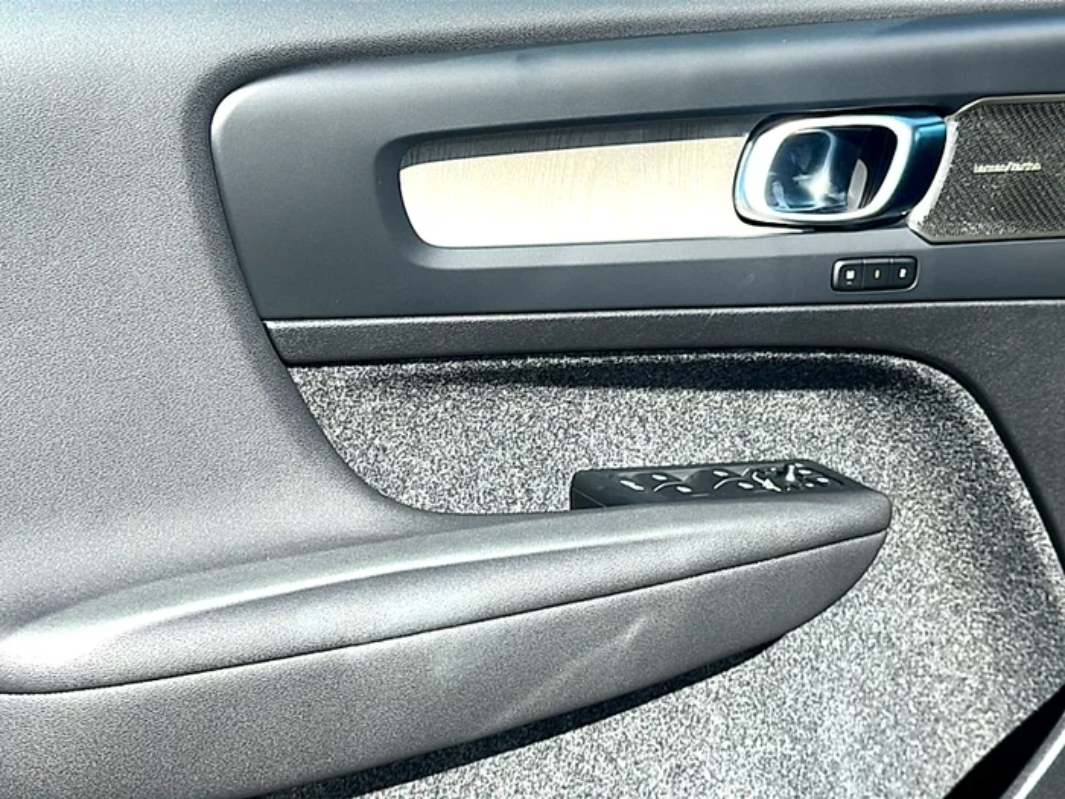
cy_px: 400
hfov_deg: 35.5
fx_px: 1661
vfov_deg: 27.0
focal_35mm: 54
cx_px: 532
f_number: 1.78
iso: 64
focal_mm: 6.86
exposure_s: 1/992
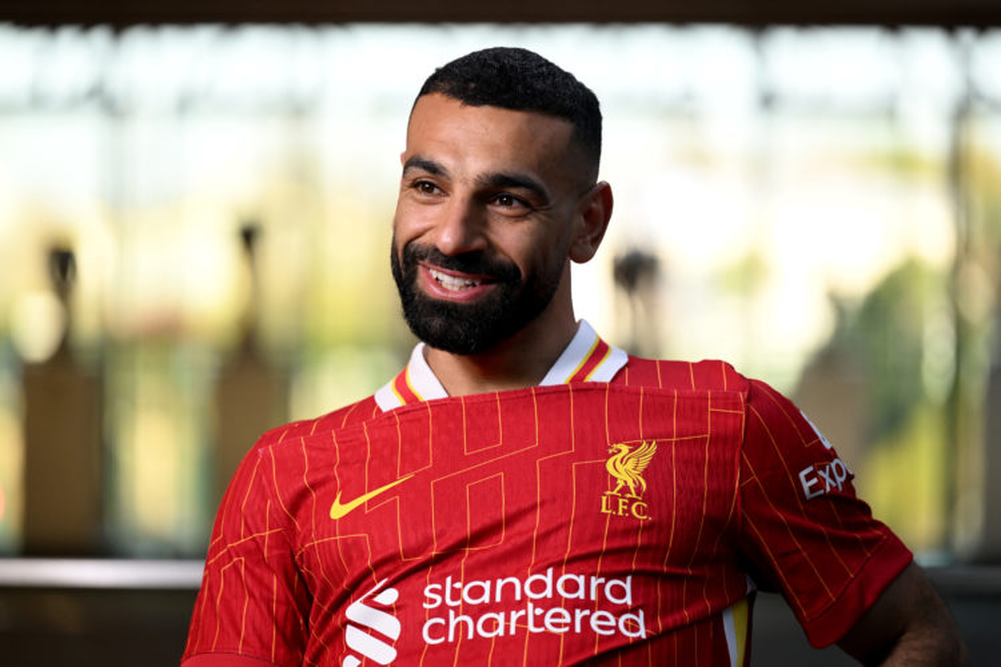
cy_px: 334
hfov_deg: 13.7
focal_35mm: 150
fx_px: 4171
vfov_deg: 9.1
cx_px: 500
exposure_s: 1/1000
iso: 1000
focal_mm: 150
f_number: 2.8
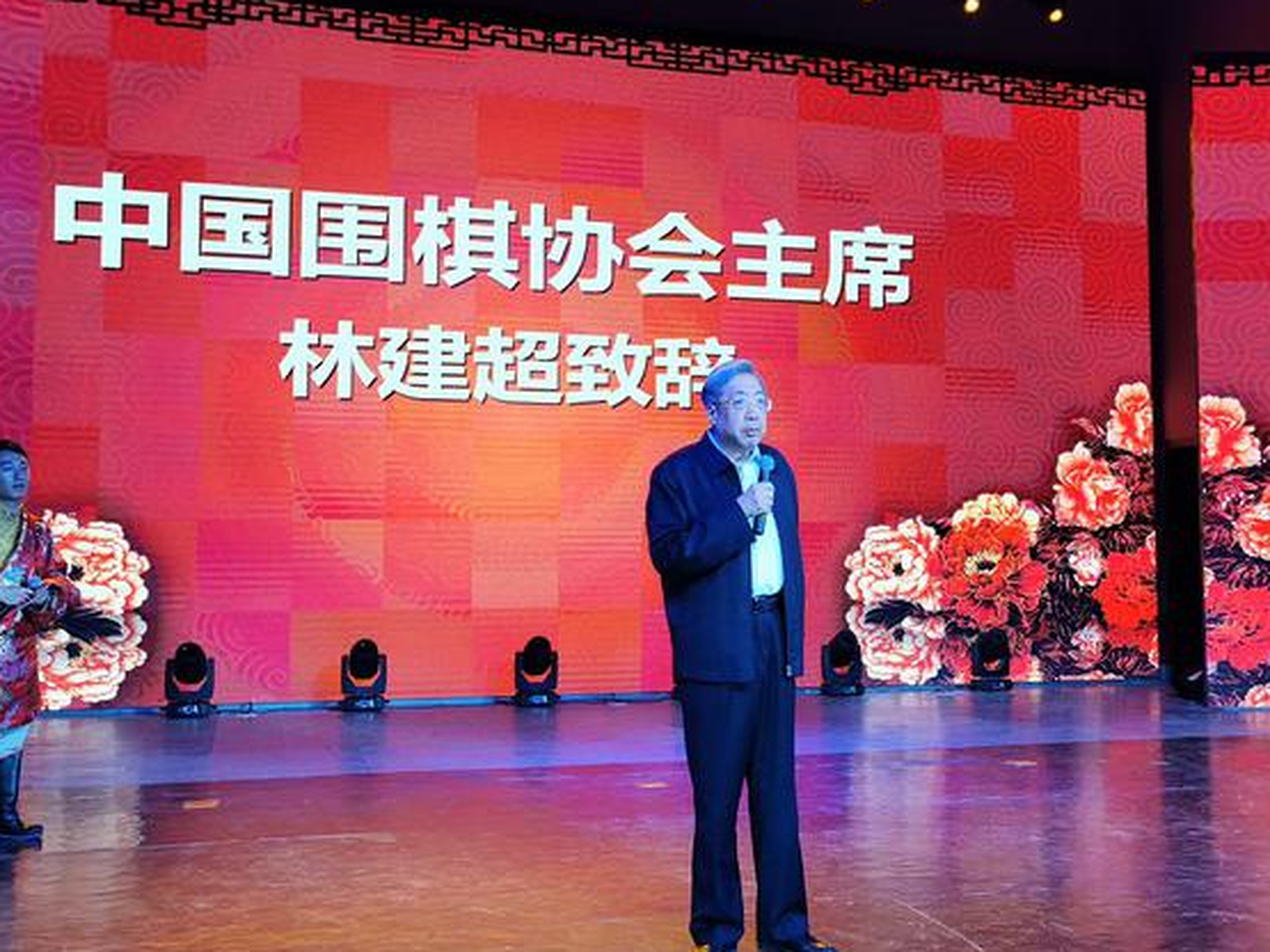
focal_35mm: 41
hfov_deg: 45.7
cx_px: 719
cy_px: 457
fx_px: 1504
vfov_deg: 35.1
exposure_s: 1/167
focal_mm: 5.56
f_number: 1.6
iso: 50
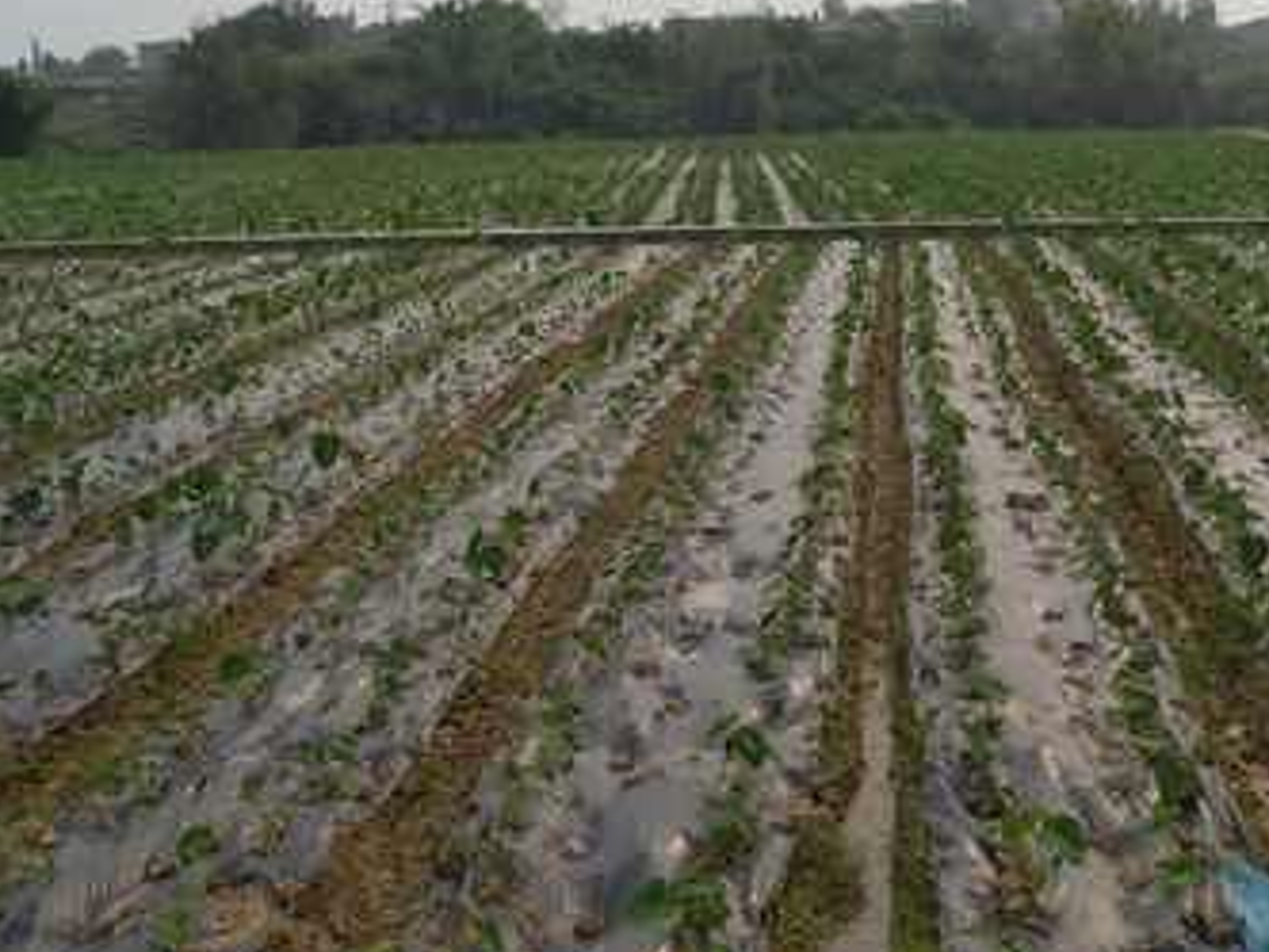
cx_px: 764
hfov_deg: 47.6
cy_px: 415
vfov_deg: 36.8
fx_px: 1430
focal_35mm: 39
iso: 110
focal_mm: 18
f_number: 8
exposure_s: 1/250
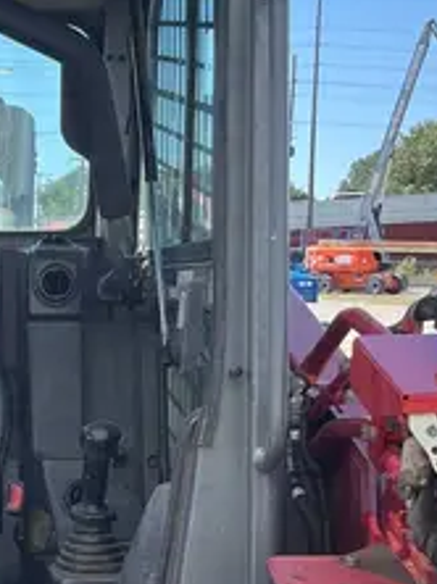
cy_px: 485
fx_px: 1450
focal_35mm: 86
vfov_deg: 22.4
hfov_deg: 16.2
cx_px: -126
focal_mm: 5.1
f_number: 1.6
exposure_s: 1/1046
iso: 50
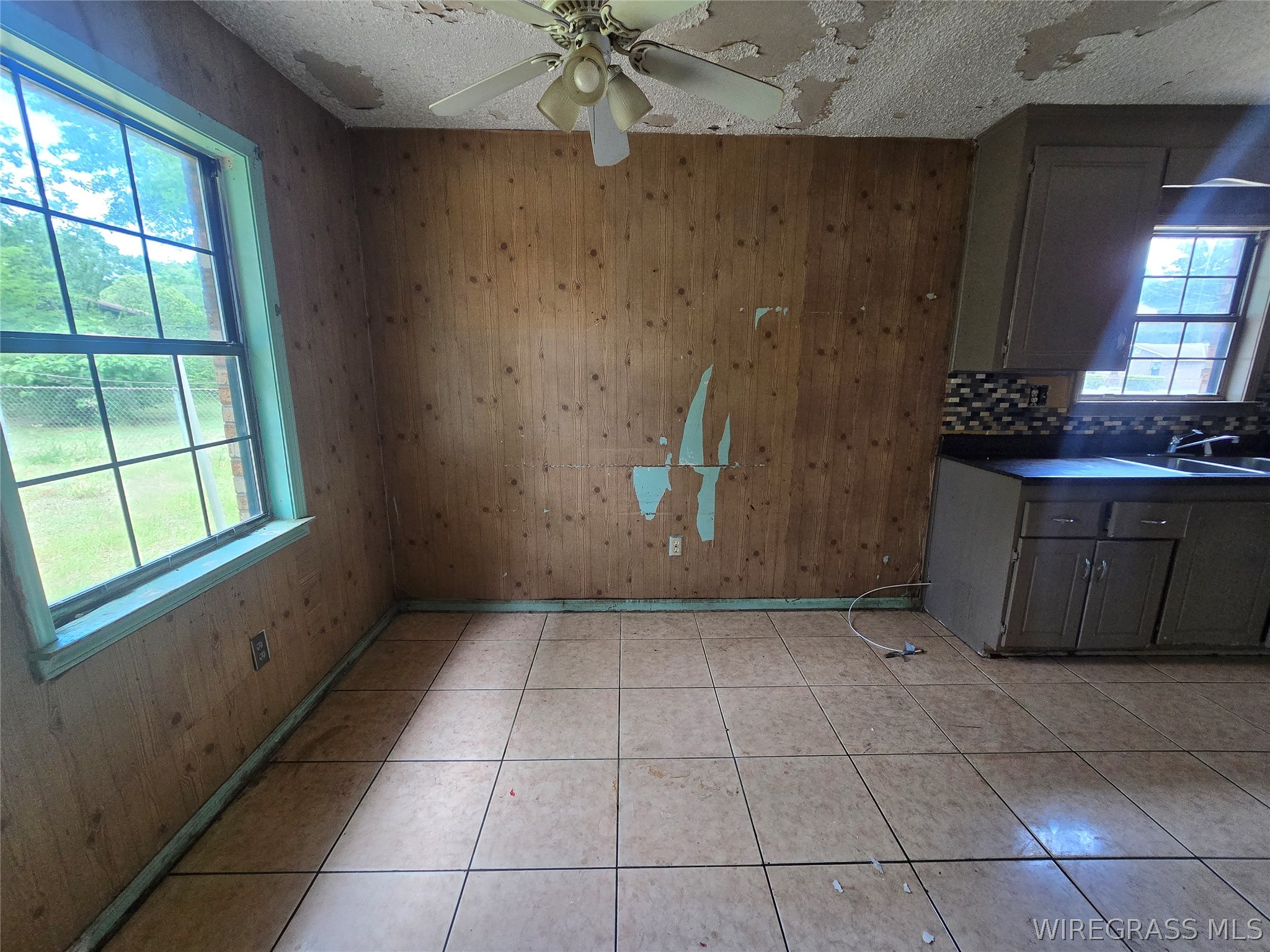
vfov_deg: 89.9
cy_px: 476
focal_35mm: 13
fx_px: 477
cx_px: 635
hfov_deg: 106.2
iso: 200
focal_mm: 2.2
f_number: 2.2
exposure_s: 1/60
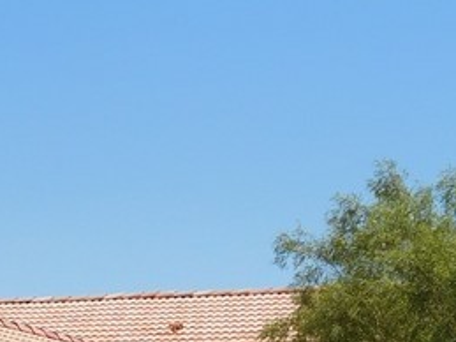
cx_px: 19
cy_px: 381
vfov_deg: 9.3
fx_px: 2080
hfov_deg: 12.4
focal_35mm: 158
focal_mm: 7.1
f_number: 7.2
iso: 125
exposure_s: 1/400
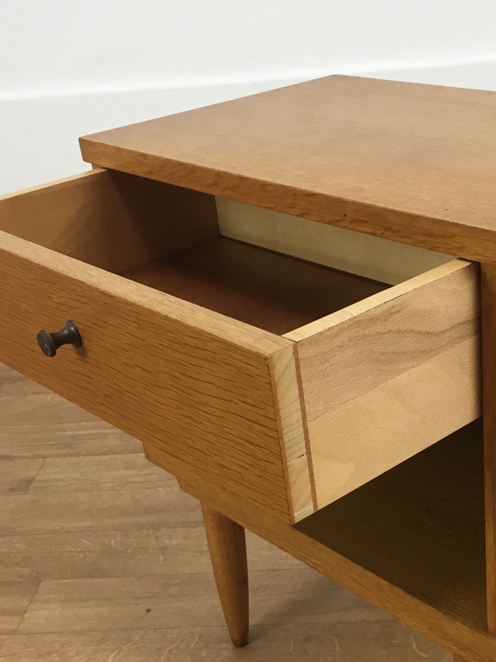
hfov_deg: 27.8
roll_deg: +5.2
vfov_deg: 36.4
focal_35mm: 52
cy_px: 449
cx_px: 341
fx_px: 994
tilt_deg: -30.7
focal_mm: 4.15
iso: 32
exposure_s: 1/33
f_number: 2.2
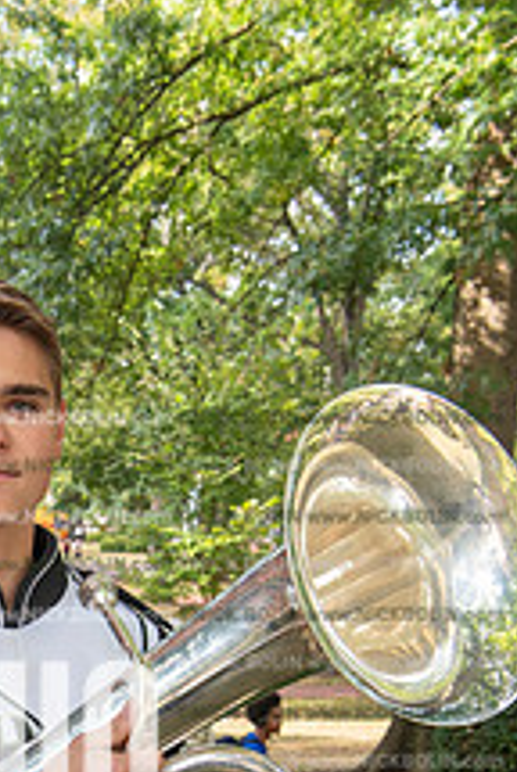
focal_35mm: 71
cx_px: 7
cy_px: 761
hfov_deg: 18.8
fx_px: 1524
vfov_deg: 26.9
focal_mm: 34
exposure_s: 1/100
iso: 500
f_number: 8
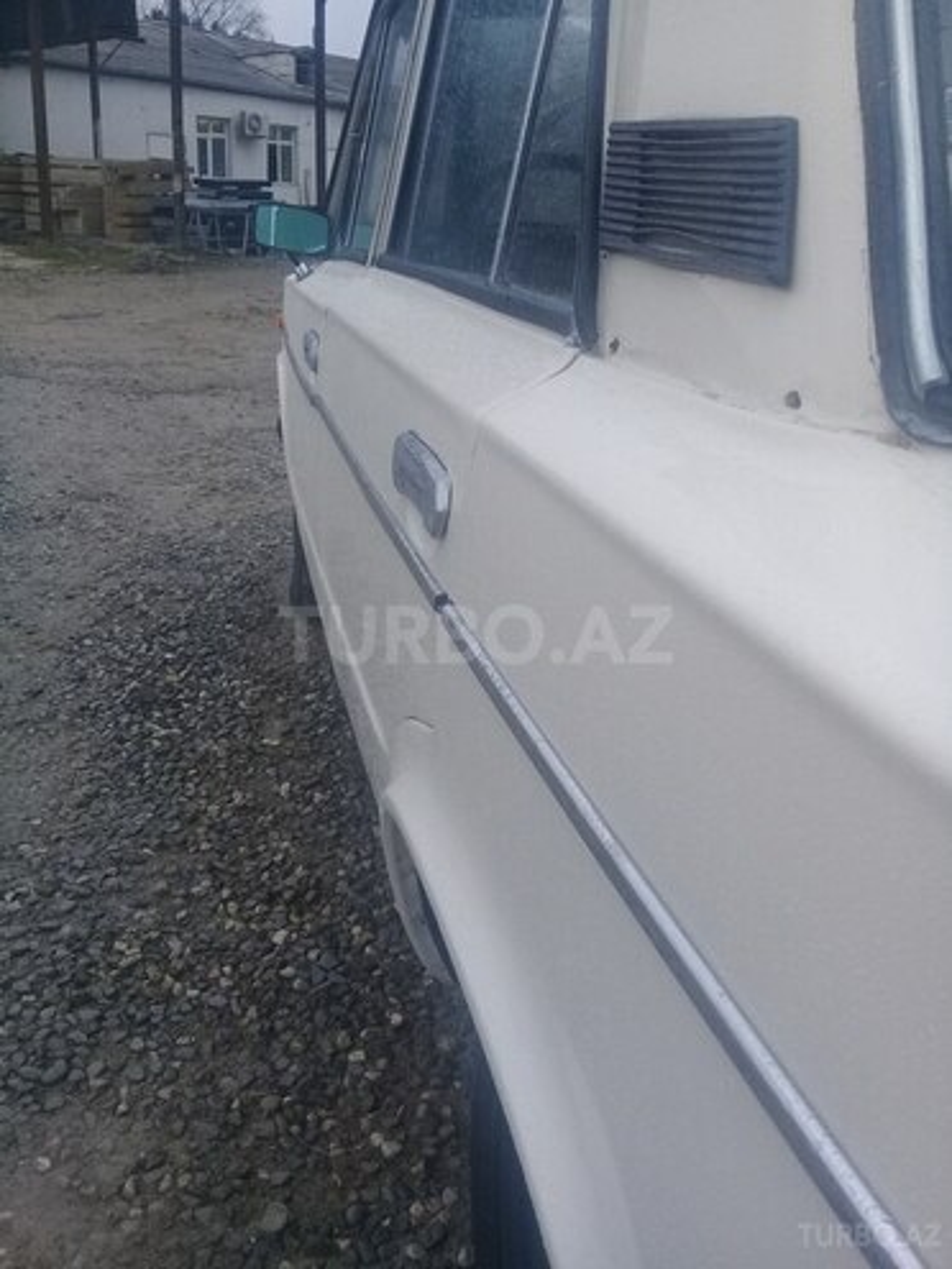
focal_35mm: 31
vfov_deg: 58.4
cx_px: 476
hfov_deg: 45.4
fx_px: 1137
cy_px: 634
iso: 50
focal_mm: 3.3
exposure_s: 1/198
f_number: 2.2
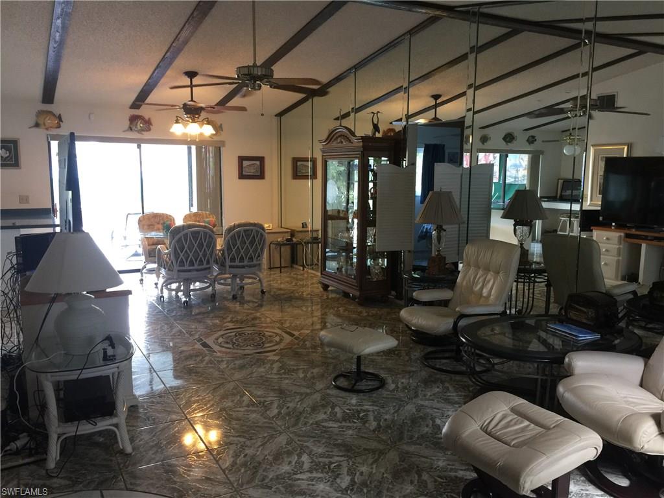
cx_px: 332
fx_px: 556
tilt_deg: -9.1
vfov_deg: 48.2
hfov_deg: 61.7
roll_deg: -1.8
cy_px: 249
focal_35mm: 29
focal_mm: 4.15
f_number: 2.2
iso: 80
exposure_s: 1/15
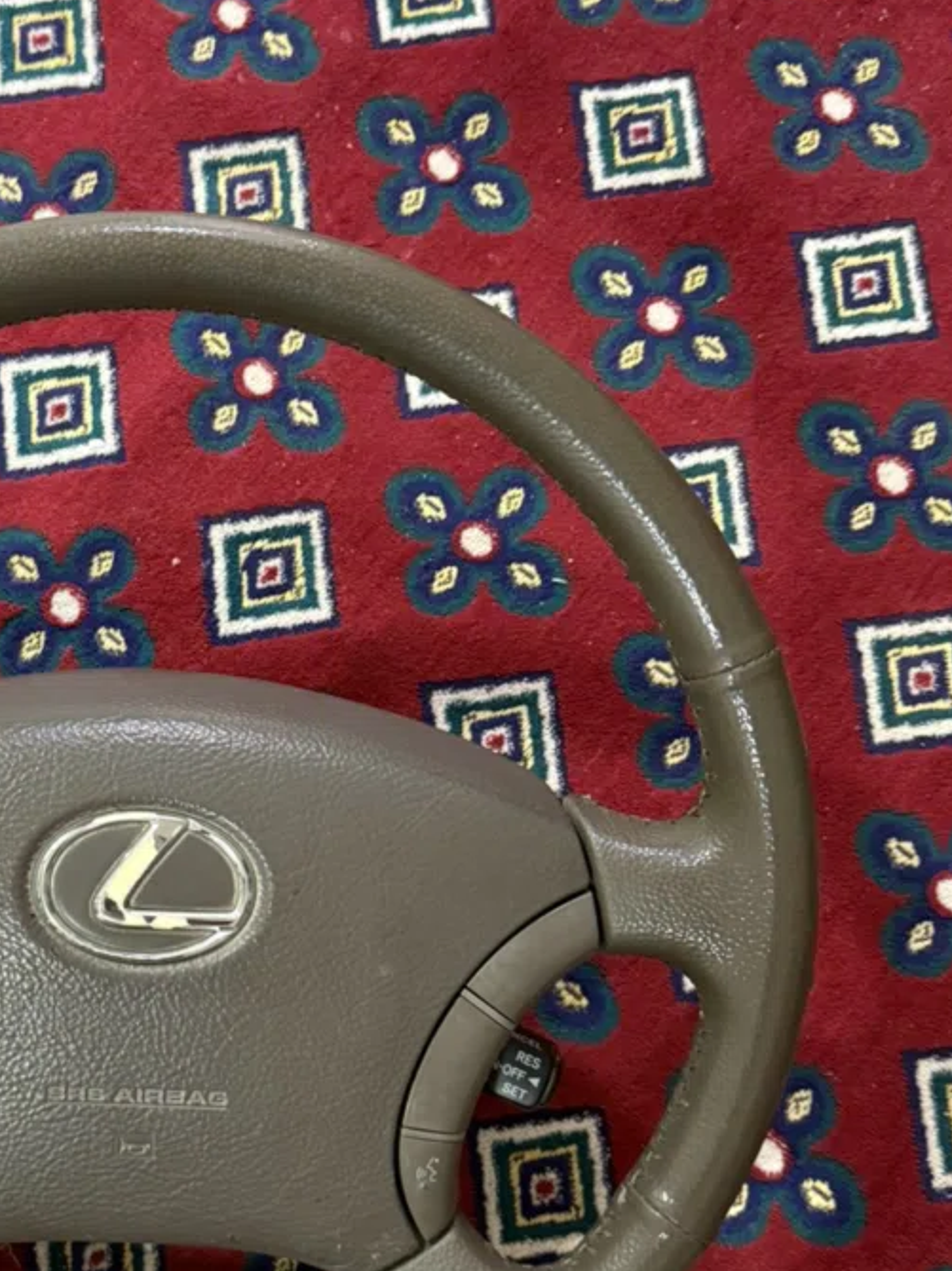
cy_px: 723
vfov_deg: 38.9
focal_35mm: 49
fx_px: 1799
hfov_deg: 28.8
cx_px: 158
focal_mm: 6.76
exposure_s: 1/50
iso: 800
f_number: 1.78
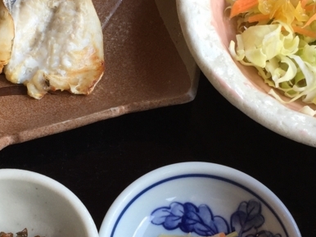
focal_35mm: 77
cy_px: 179
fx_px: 702
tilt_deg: -66.4
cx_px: 95
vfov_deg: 19.0
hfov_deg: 25.2
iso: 40
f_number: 2.2
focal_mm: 4.15
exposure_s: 1/120
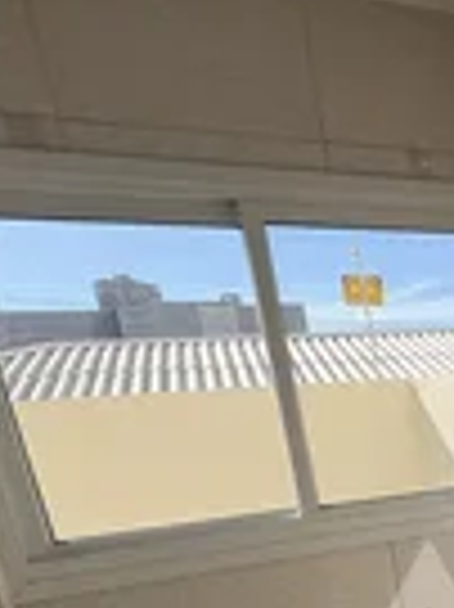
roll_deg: +5.1
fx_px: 701
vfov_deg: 40.8
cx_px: 607
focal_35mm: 40
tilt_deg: -17.2
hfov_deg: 28.6
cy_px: 610
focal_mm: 2.22
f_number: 2.2
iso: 50
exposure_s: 1/1709
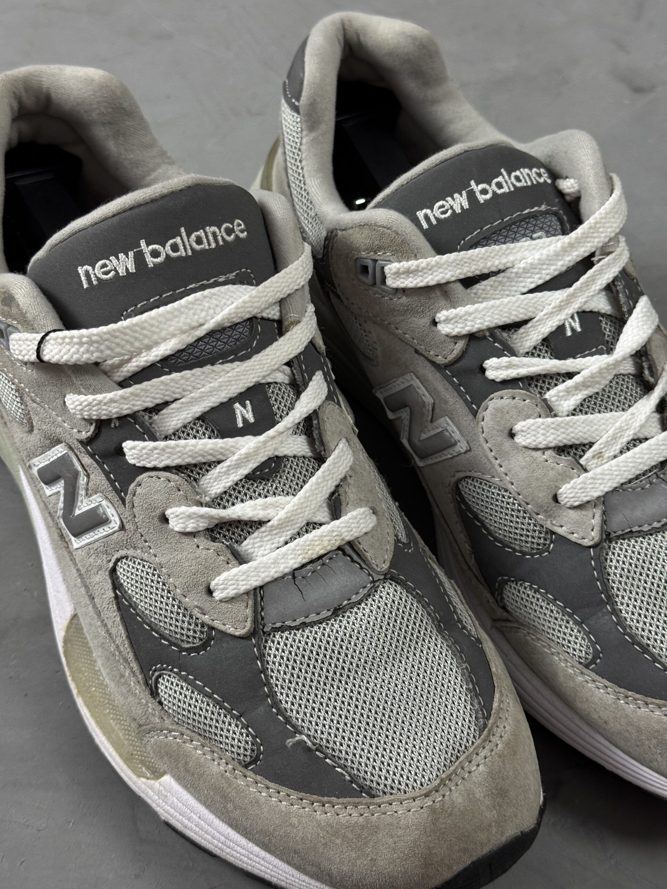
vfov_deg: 39.7
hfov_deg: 30.3
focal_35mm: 48
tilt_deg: -50.8
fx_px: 1233
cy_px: 444
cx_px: 334
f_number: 1.78
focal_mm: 6.76
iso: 125
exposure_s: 1/60
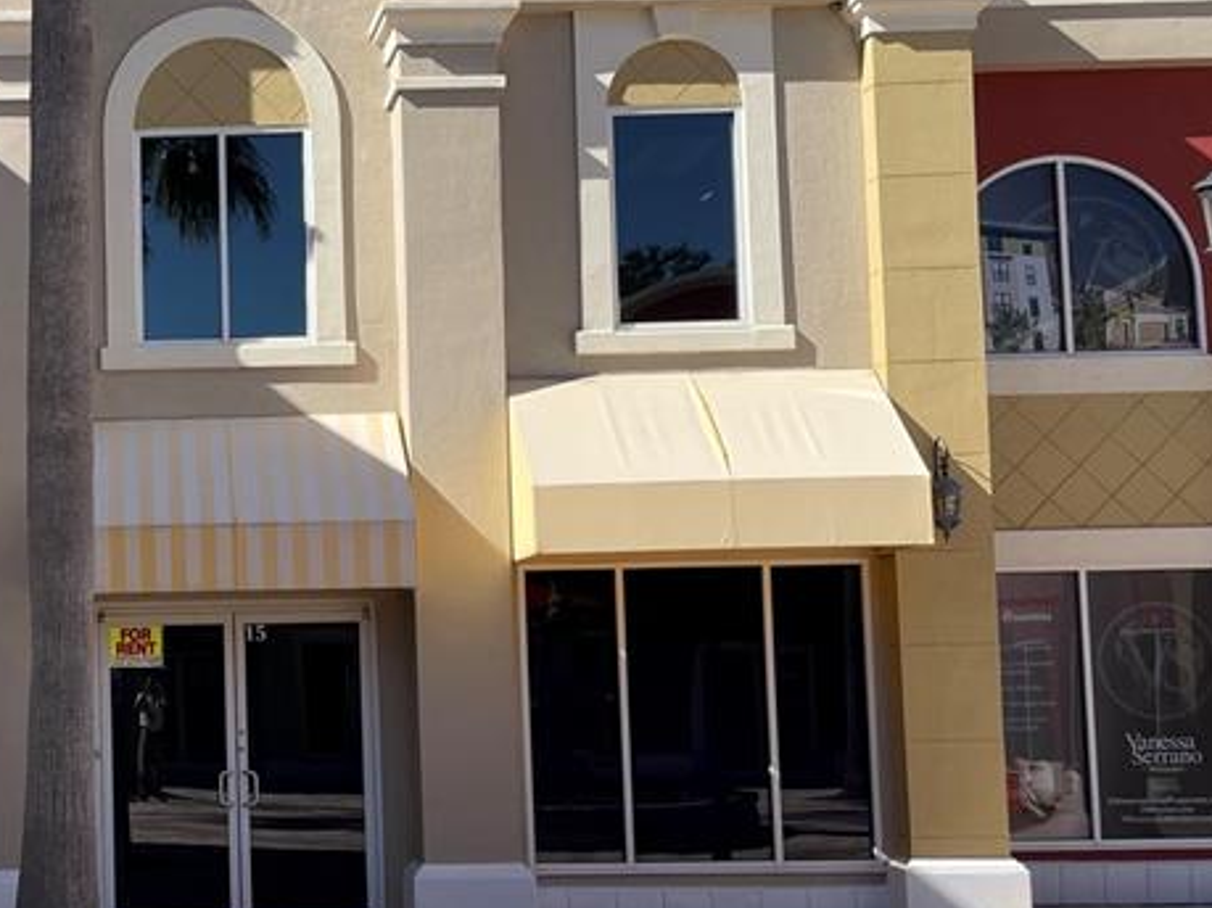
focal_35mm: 58
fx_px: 2030
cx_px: 87
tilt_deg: +3.8
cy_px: 560
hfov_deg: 31.4
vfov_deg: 25.2
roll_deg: +1.1
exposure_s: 1/2304
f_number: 1.6
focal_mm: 4.2
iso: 32
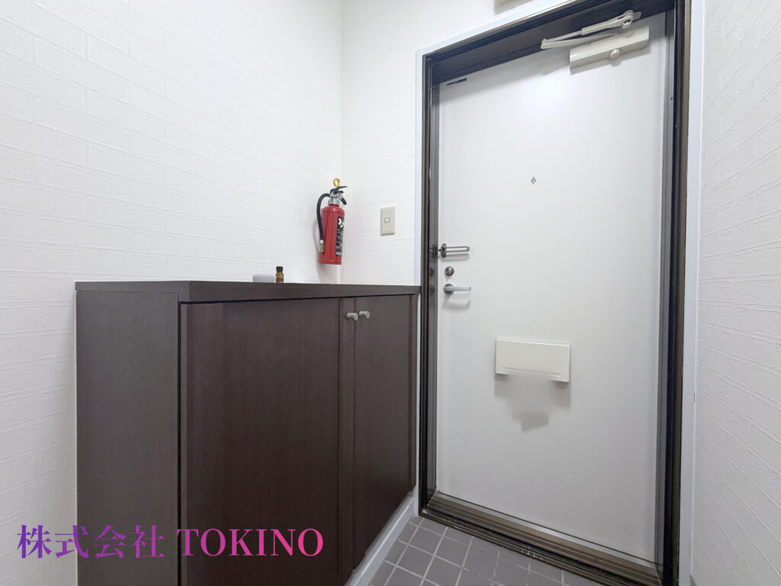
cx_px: 390
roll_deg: -0.3
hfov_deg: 102.1
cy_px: 293
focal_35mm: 14
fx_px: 316
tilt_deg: -0.5
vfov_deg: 85.7
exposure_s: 1/60
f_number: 2.2
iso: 320
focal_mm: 2.22
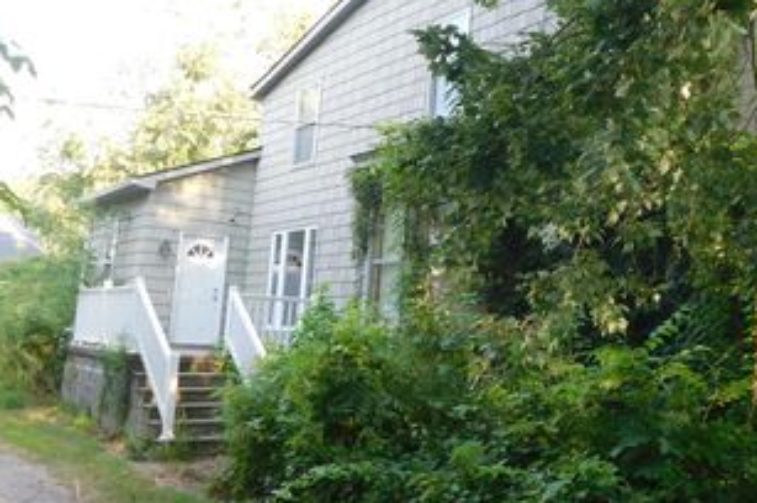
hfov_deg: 48.6
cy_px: 198
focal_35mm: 39
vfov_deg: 34.0
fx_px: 819
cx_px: 515
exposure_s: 1/80
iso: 125
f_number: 3
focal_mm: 4
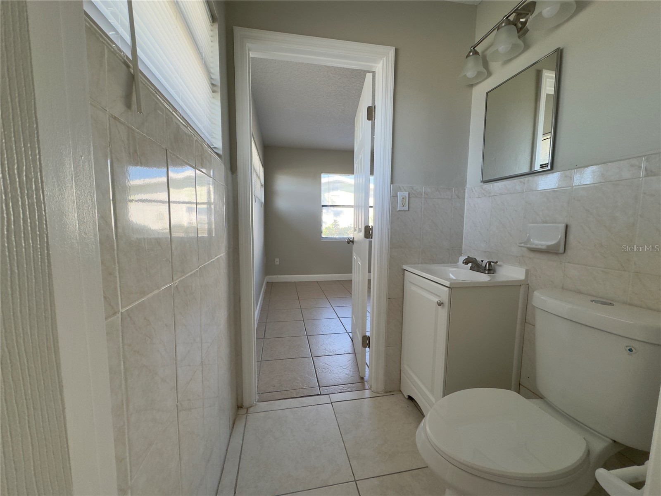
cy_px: 248
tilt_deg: -6.1
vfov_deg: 85.7
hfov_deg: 102.1
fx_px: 267
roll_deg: -0.5
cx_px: 330
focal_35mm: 14
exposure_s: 1/120
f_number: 2.2
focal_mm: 2.22
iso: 80
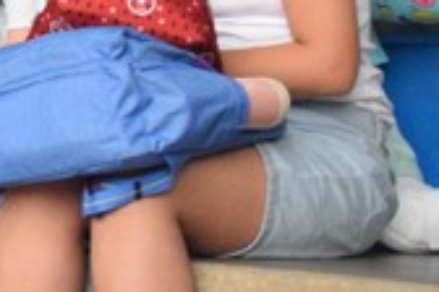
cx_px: -525
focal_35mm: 186
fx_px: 2268
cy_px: -66
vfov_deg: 7.3
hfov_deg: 10.0
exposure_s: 1/100
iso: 3200
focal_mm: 26
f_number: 4
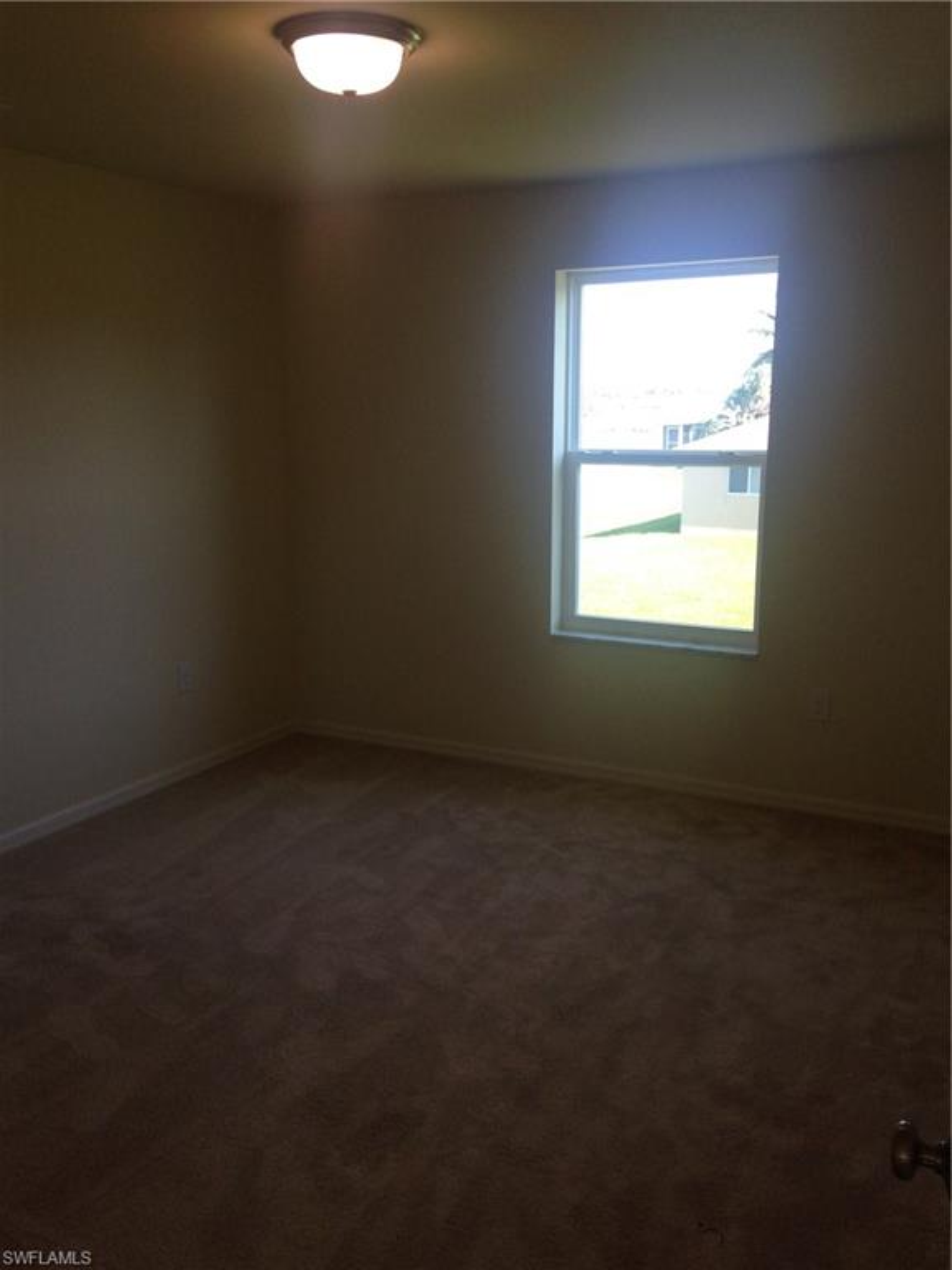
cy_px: 635
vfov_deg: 55.4
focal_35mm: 33
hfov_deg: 42.9
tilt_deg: -11.0
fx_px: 1210
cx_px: 476
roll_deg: +1.5
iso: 64
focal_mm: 4.12
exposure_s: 1/120
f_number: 2.4
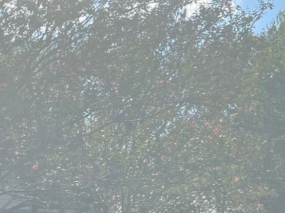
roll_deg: -0.6
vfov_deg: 15.0
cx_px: -201
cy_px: 229
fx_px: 790
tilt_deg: +0.9
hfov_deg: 17.3
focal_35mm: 96
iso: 50
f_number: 1.5
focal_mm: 5.7
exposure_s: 1/2994
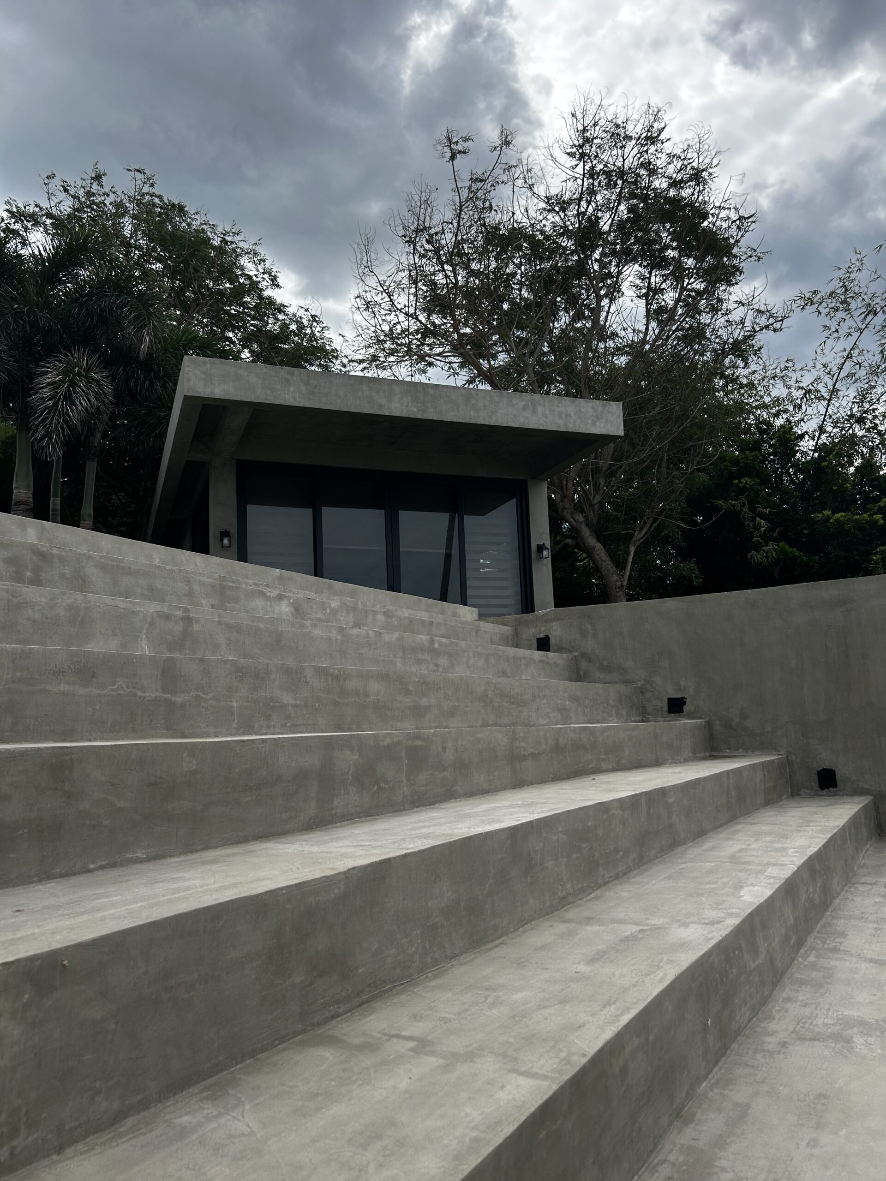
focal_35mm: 26
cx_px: 443
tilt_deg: +8.6
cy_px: 590
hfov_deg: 53.1
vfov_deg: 67.3
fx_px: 887
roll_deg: +1.5
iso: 50
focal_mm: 5.7
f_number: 1.5
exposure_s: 1/3968
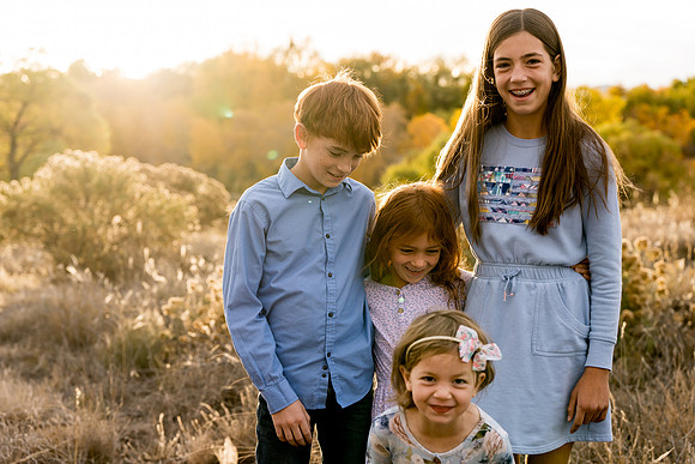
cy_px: 232
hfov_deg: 28.8
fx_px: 1352
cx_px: 348
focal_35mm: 70
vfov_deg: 19.5
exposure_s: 1/250
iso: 640
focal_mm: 70
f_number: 4.5
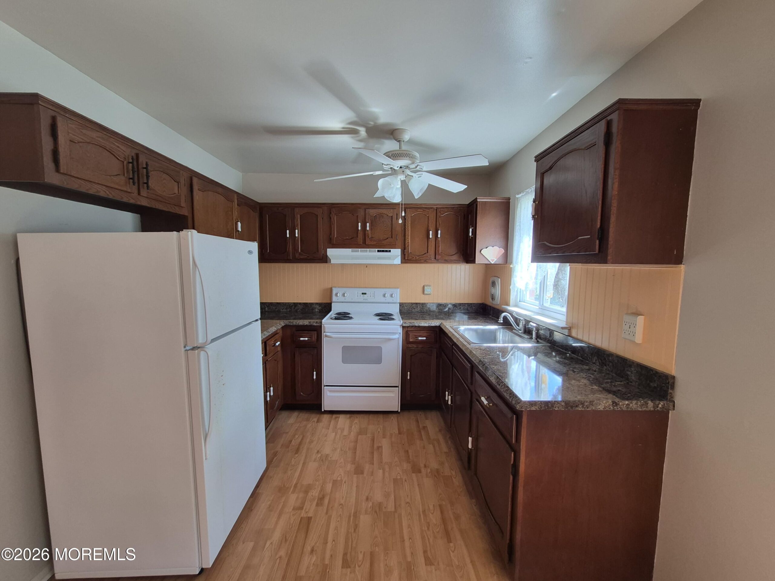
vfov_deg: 89.9
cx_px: 388
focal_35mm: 13
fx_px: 291
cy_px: 290
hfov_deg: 106.2
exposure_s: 1/60
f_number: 2.2
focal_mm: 1.74
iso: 80
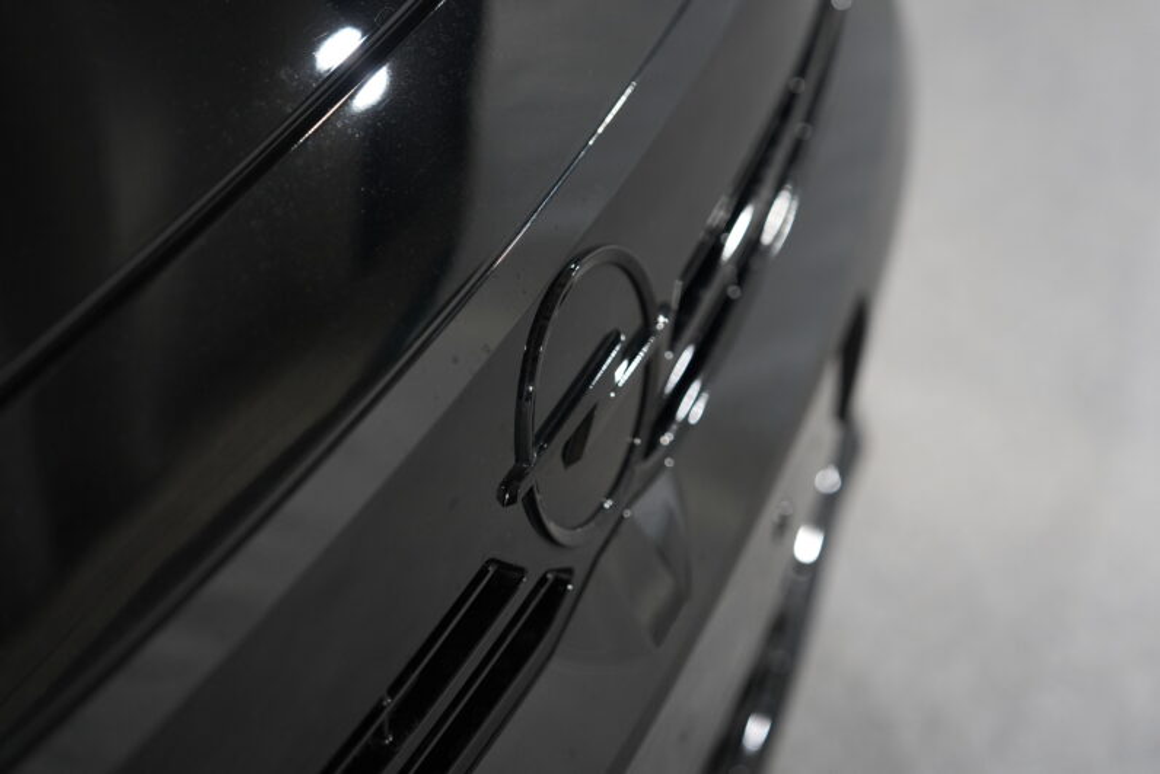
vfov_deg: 22.6
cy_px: 387
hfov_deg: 33.4
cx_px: 580
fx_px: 1934
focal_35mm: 60
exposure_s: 1/160
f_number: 2.8
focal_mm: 60
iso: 2000
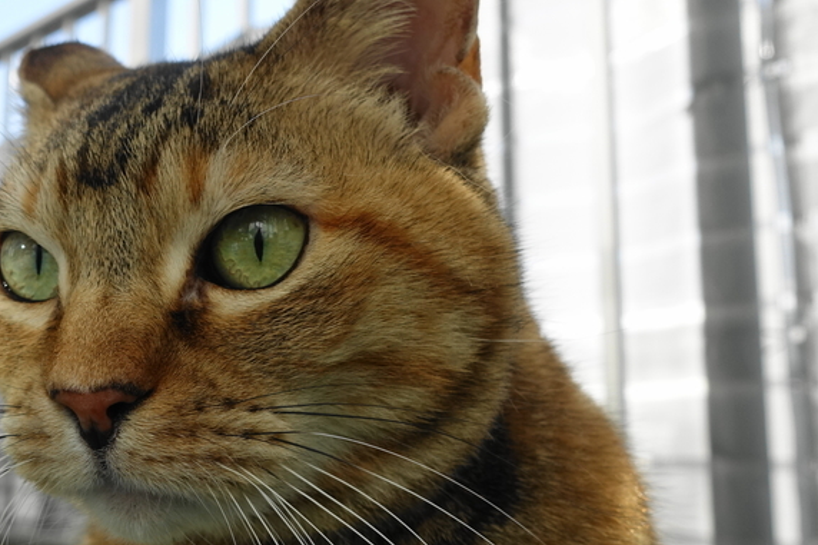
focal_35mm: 43
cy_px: 330
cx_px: 100
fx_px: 977
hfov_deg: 42.2
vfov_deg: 31.1
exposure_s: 1/400
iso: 125
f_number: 4
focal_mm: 8.8
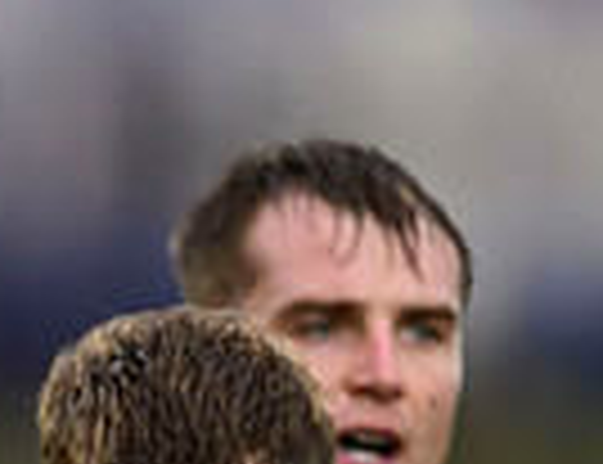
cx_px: -1006
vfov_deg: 0.5
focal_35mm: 3124
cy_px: 705
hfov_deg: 0.6
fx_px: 54910
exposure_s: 1/1250
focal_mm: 560
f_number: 4
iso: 1600
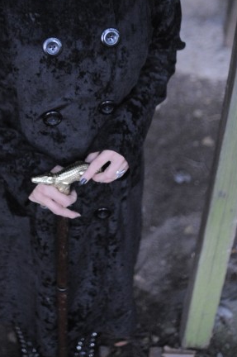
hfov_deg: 18.3
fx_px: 723
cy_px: 69
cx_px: 17
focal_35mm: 73
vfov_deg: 27.2
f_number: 2
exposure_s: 1/30
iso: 3200
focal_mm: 35
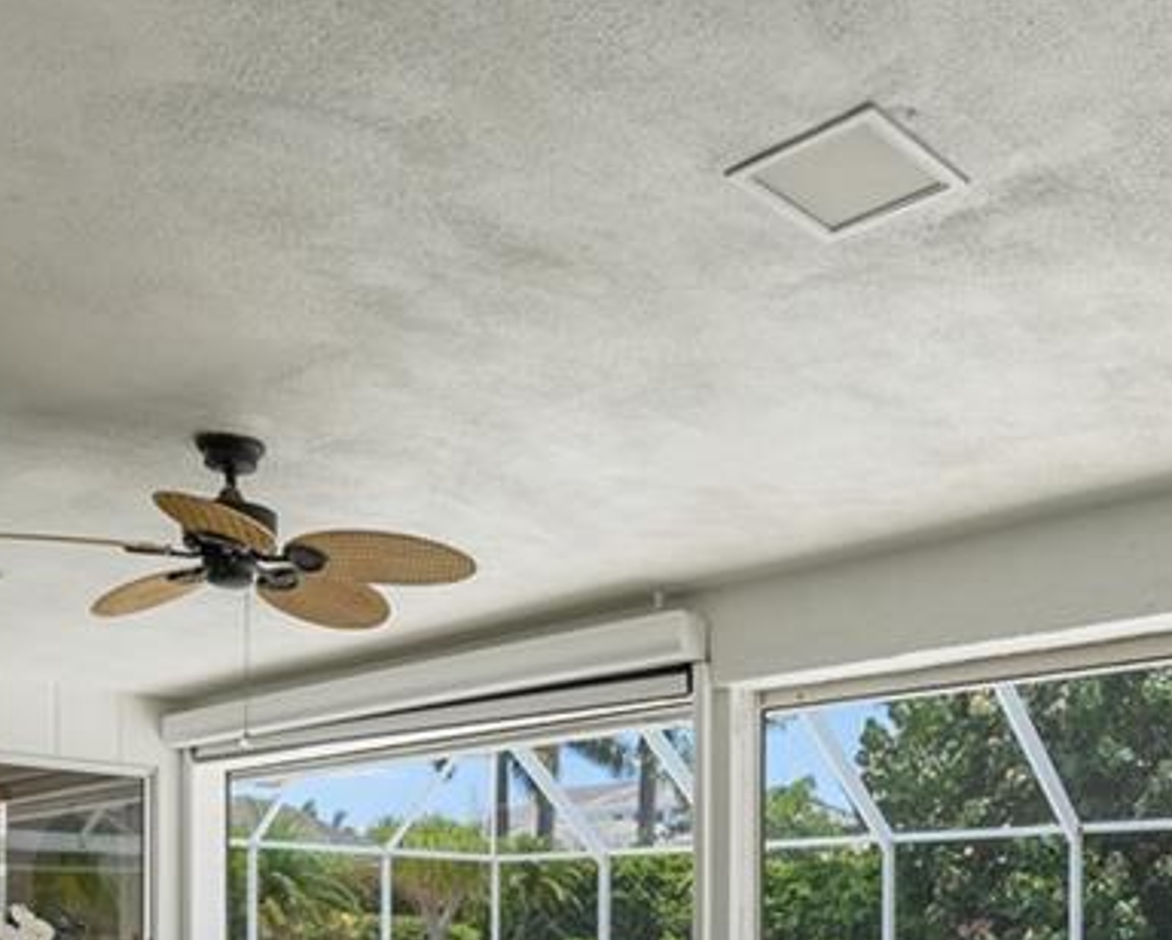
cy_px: 942
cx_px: 647
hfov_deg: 45.7
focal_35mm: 40
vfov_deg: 34.1
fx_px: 1389
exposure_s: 1/30
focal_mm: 16
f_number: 9
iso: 100
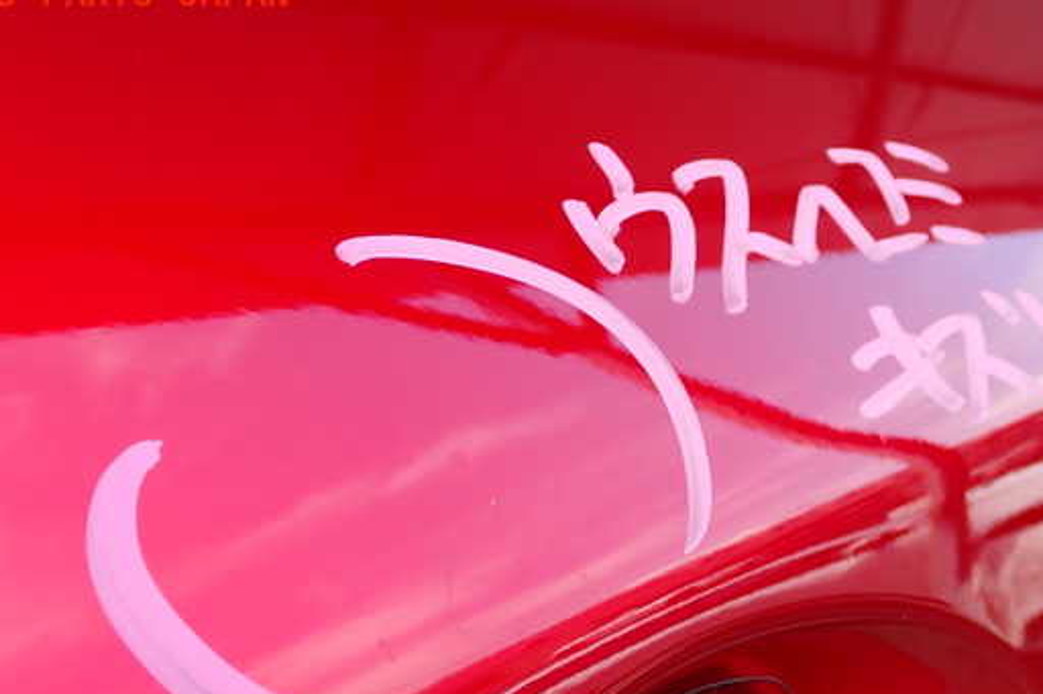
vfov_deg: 26.9
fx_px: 1448
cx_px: 530
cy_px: 425
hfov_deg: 39.6
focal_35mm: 50
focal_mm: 7.31
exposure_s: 1/200
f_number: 4
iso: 100
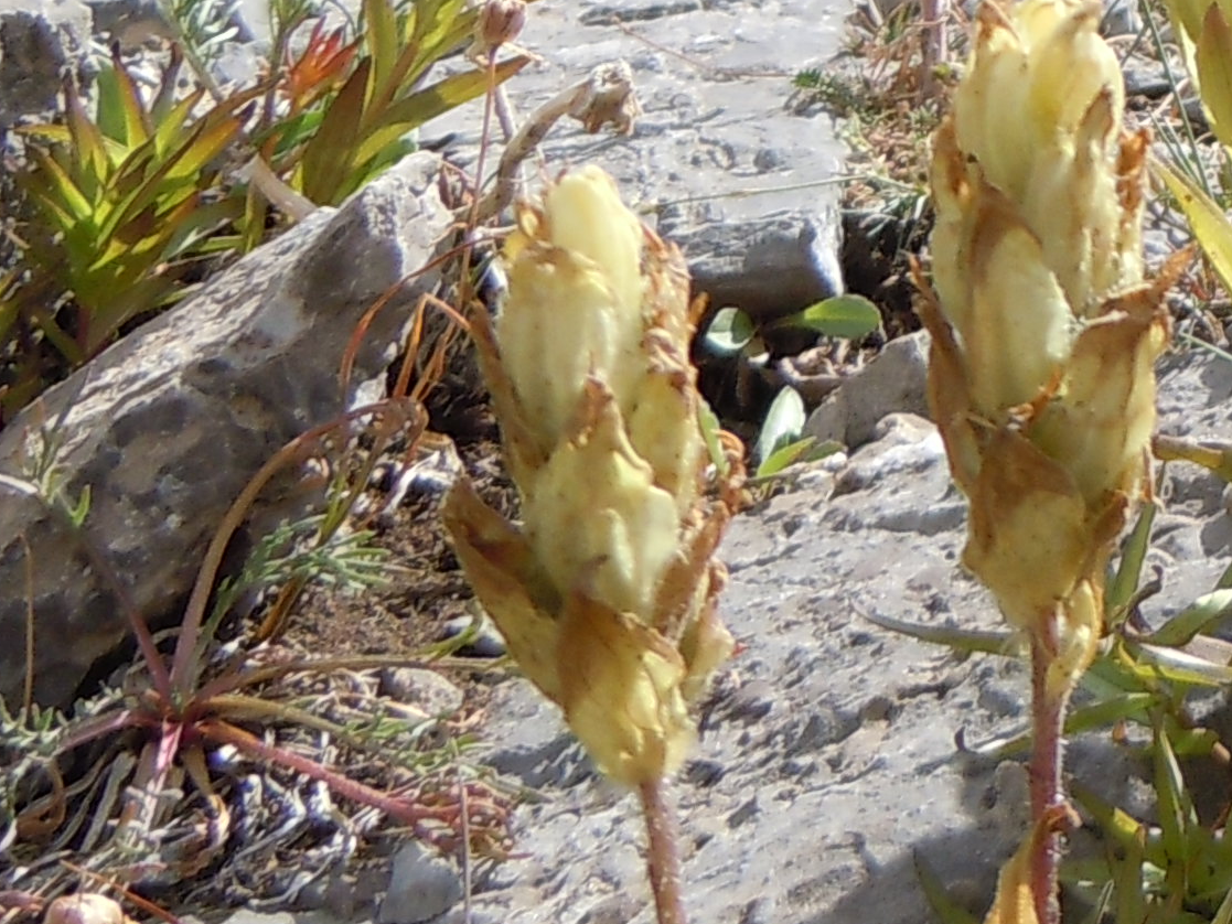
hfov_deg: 16.0
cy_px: -105
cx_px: 1678
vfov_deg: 12.5
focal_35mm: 116
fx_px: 4129
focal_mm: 5.4
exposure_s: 1/800
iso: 100
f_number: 3.5
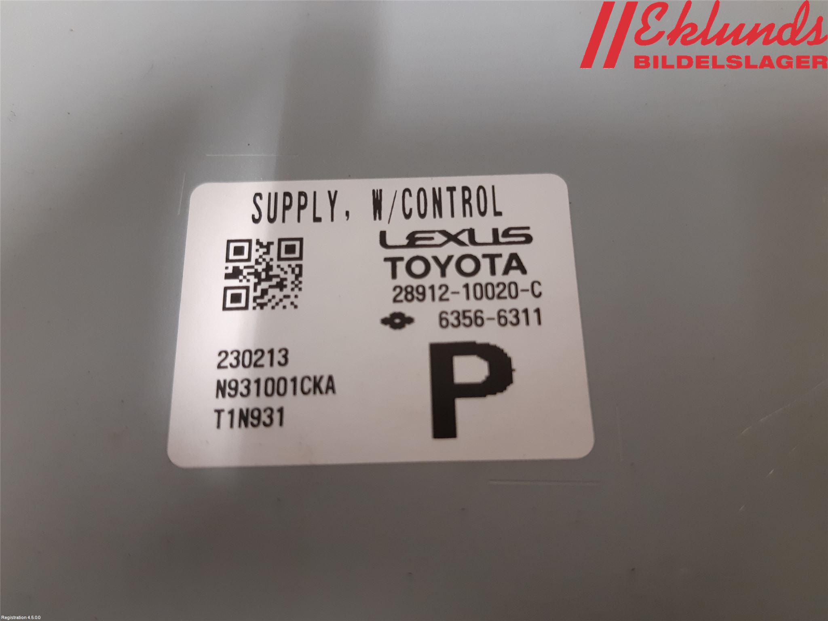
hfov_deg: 67.3
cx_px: 414
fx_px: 622
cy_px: 310
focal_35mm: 26
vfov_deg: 53.1
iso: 250
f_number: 1.7
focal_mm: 3.93
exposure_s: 1/50
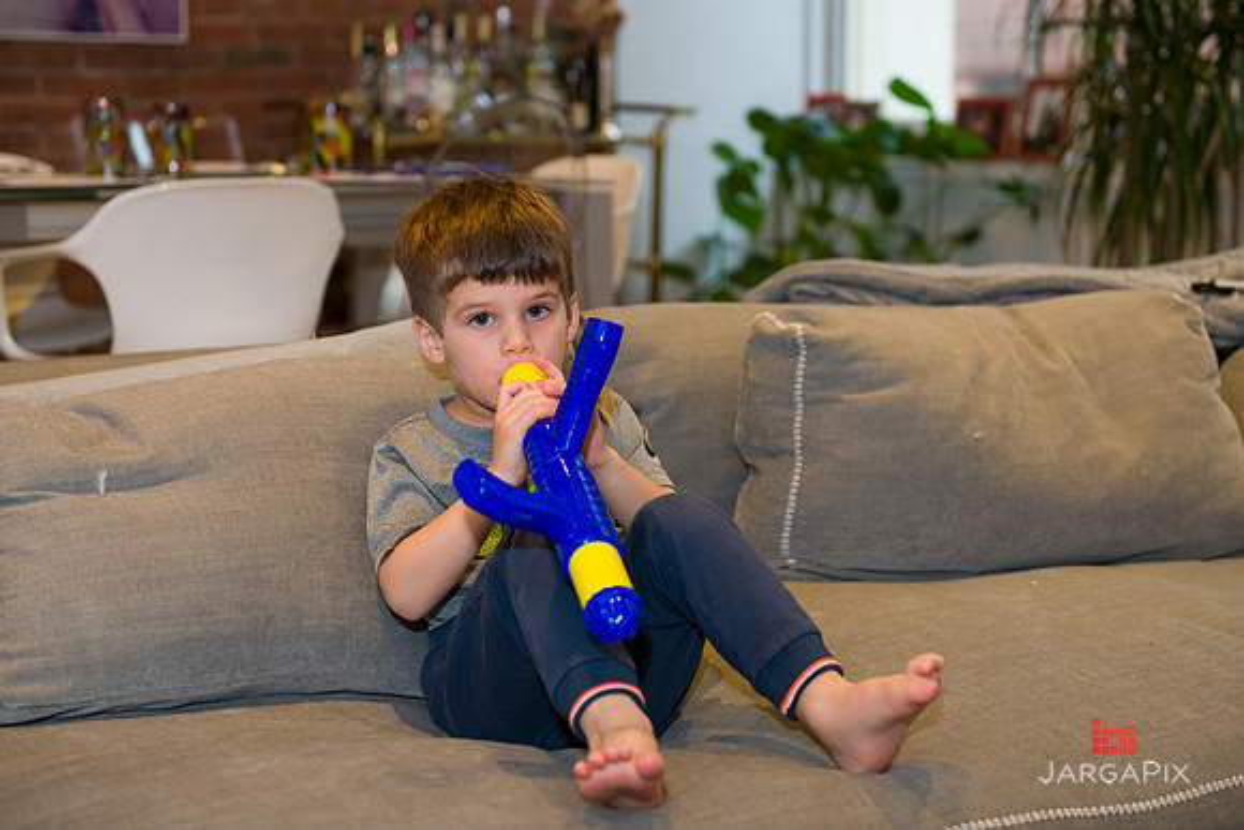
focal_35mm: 60
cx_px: 622
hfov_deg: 33.4
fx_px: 2072
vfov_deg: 22.6
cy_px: 386
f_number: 3.2
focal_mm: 56
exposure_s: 1/125
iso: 1000
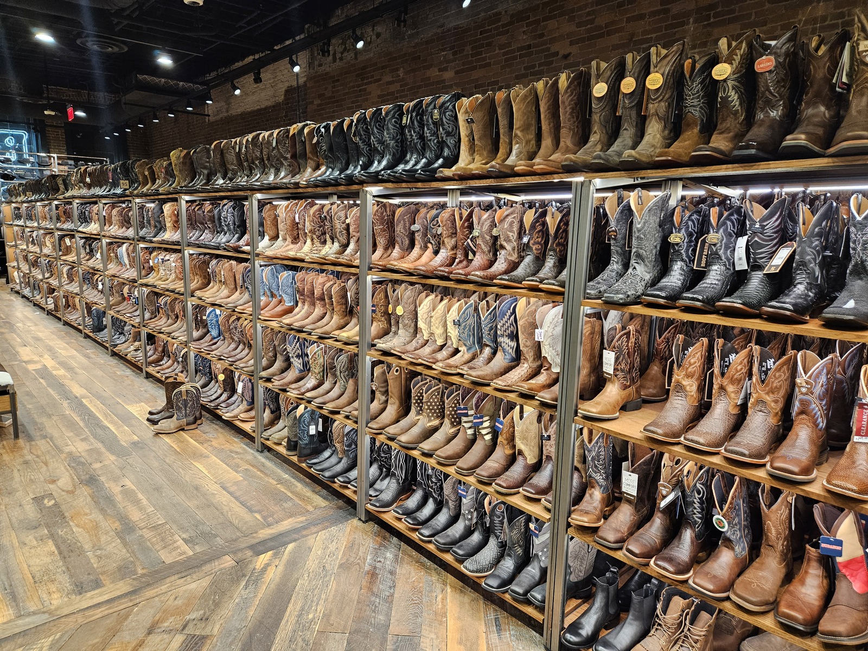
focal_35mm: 23
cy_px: 326
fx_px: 577
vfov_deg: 58.9
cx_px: 434
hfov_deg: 73.9
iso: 320
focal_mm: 5.4
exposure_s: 1/120
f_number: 1.8
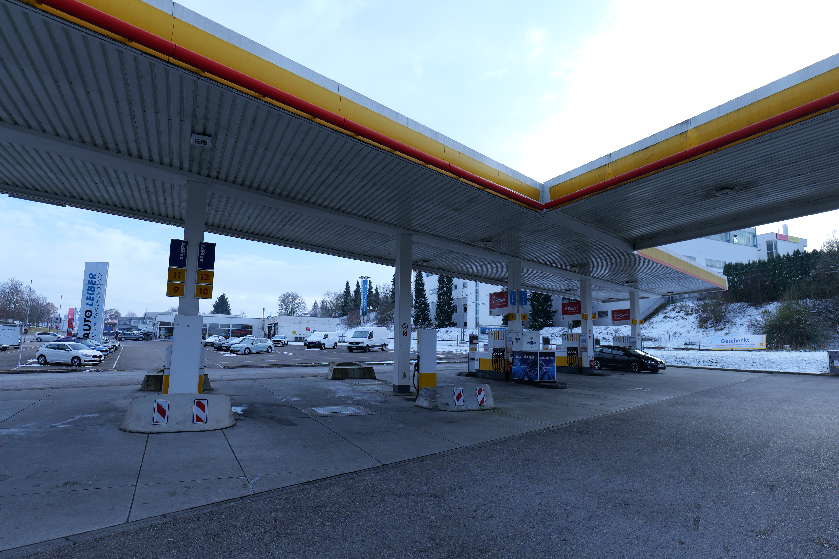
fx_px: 489
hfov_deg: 81.2
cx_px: 420
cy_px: 280
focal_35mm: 21
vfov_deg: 59.5
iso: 100
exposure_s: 1/250
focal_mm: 21
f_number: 5.6
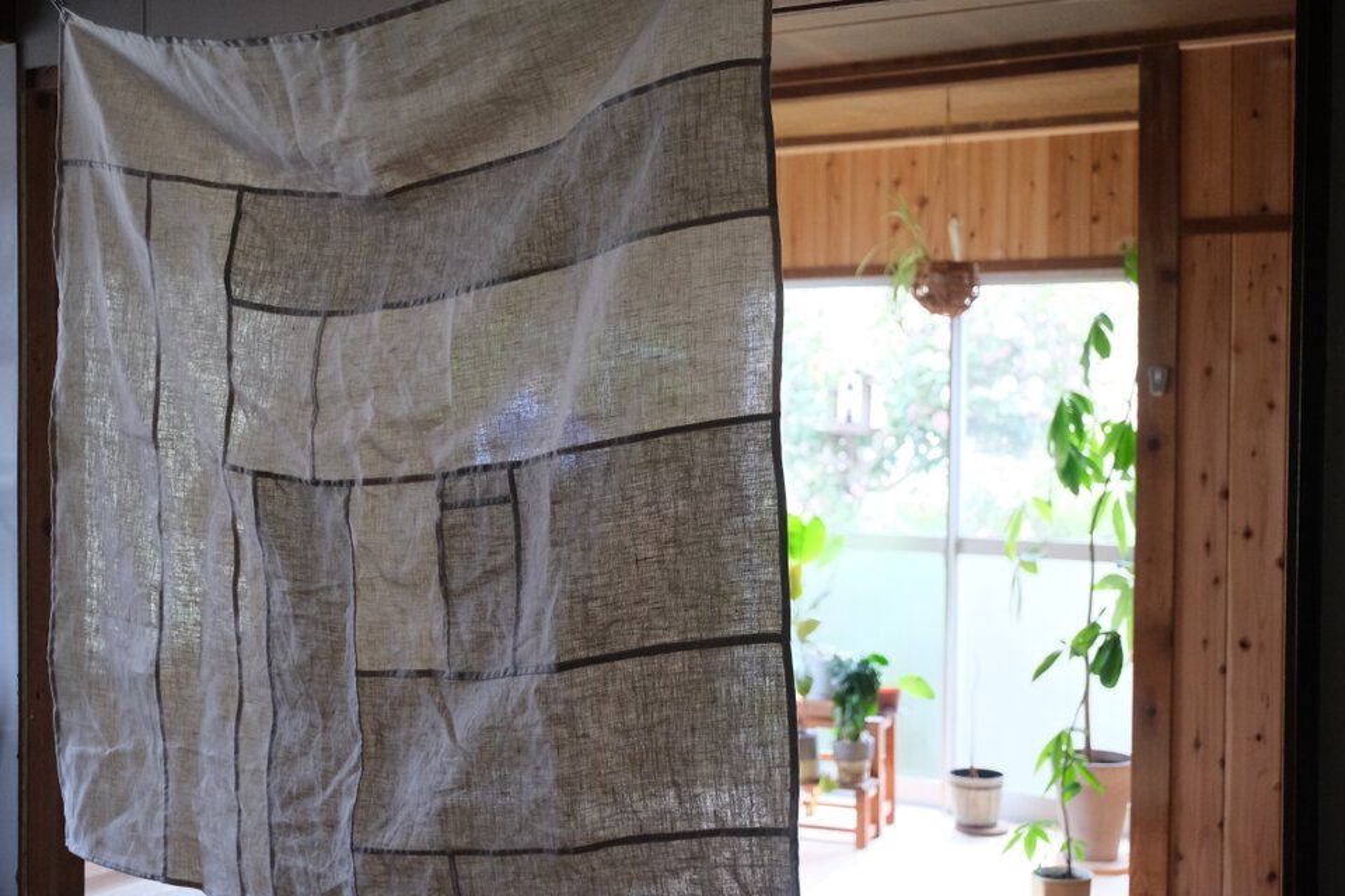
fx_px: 1681
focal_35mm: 45
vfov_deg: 29.9
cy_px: 448
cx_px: 672
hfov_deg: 43.6
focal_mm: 30
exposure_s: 1/100
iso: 3200
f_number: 2.8
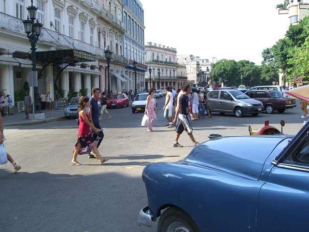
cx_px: 154
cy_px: 116
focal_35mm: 38
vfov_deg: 37.7
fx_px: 339
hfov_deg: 49.0
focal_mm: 7.9
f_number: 4
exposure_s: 1/200
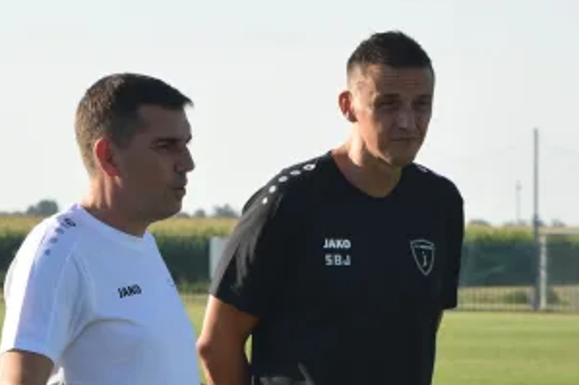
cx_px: 182
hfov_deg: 7.6
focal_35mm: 270
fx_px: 4340
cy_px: 435
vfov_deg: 5.1
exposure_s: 1/400
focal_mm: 112
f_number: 11
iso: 500
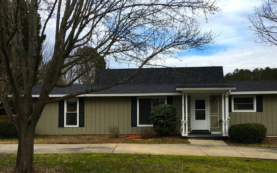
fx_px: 264
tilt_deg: -0.2
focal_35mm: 35
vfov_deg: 36.1
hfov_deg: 55.2
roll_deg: +0.1
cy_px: 107
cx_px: 153
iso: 25
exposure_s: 1/1099
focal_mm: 4.15
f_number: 2.2
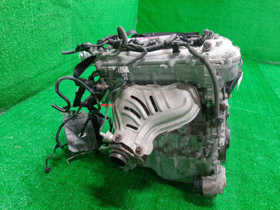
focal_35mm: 26
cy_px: 105
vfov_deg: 53.1
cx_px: 140
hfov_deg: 67.3
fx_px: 210
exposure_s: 1/50
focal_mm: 3.93
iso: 199
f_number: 1.7
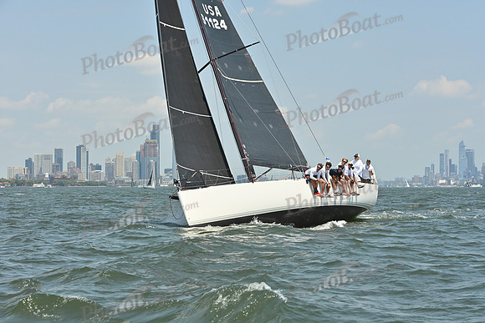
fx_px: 1213
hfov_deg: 22.6
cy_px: 162
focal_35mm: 90
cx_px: 242
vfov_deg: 15.2
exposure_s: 1/1250
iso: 320
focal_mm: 90
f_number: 8
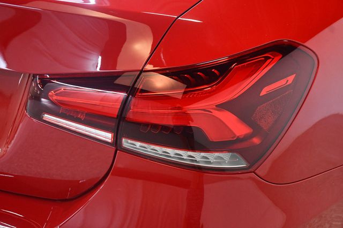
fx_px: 543
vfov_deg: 23.8
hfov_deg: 35.1
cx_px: 172
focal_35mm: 57
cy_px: 114
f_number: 4.2
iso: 3200
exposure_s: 1/80
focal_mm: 38
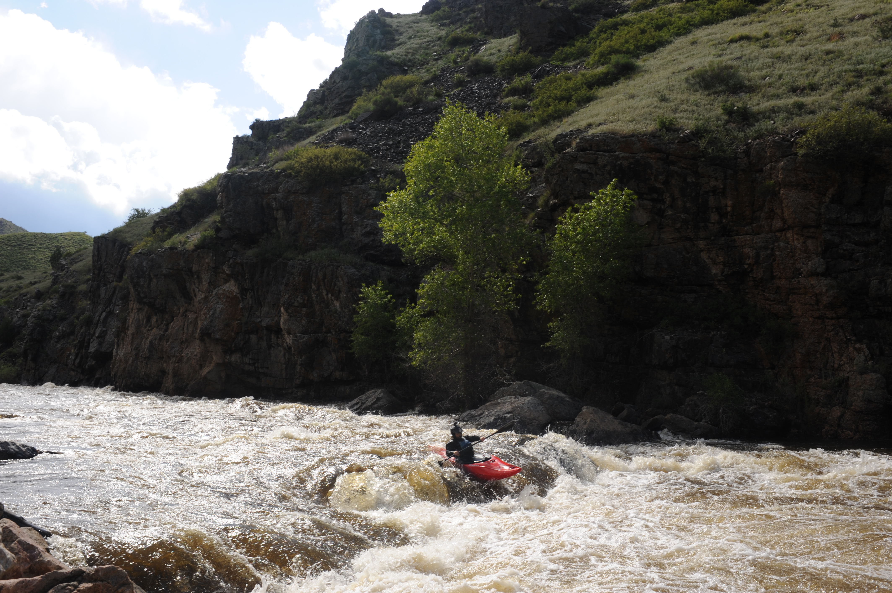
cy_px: 296
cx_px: 446
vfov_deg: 37.8
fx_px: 867
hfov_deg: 54.5
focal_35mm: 35
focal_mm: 35
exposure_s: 1/400
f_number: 10
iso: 250
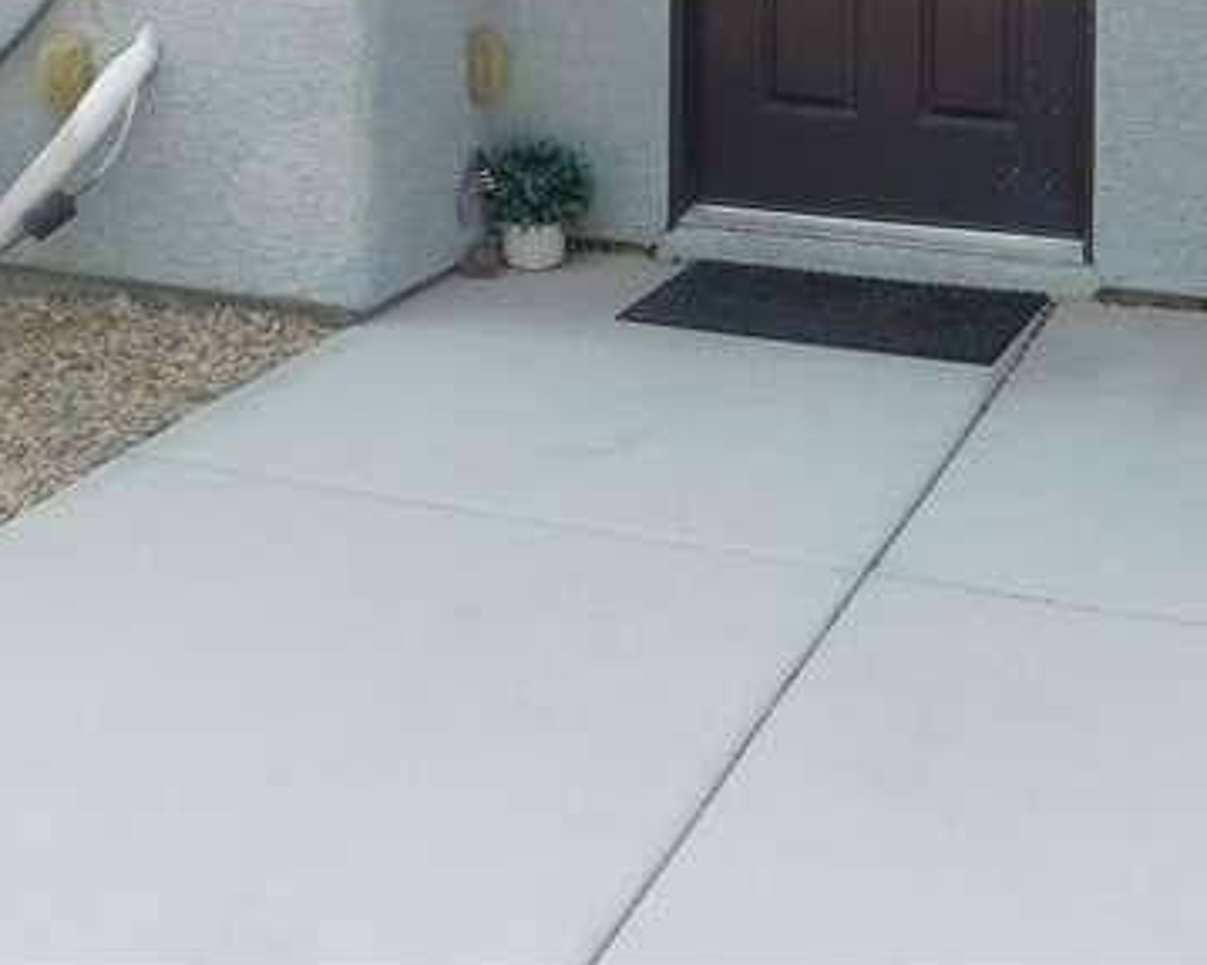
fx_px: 2286
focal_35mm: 64
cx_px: 669
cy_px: -316
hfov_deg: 29.6
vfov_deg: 21.4
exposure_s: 1/500
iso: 125
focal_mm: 4
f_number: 3
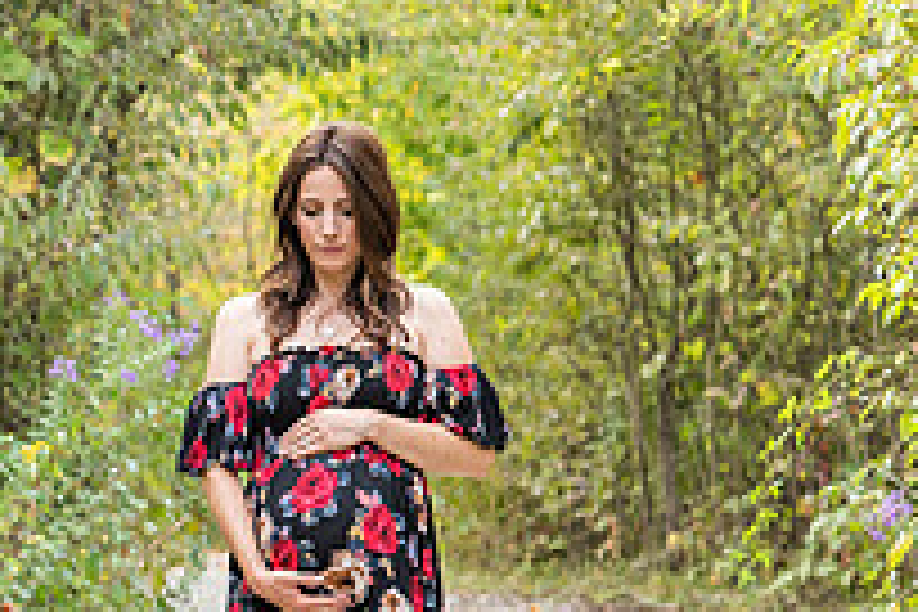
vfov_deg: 5.3
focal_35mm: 260
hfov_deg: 7.9
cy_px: 420
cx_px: -12
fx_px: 6629
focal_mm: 85
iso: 320
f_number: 4.5
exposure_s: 1/200
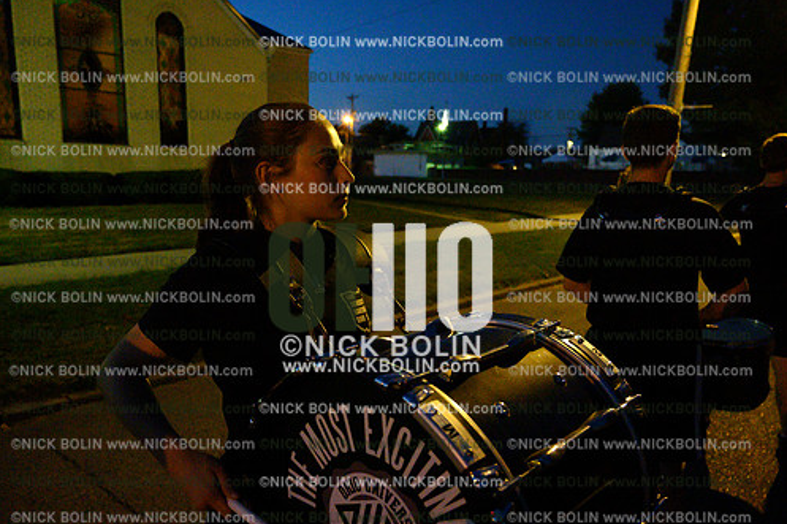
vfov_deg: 46.3
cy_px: 298
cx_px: 380
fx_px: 612
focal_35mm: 28
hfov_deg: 65.5
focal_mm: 24
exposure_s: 1/250
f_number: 4
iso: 32000
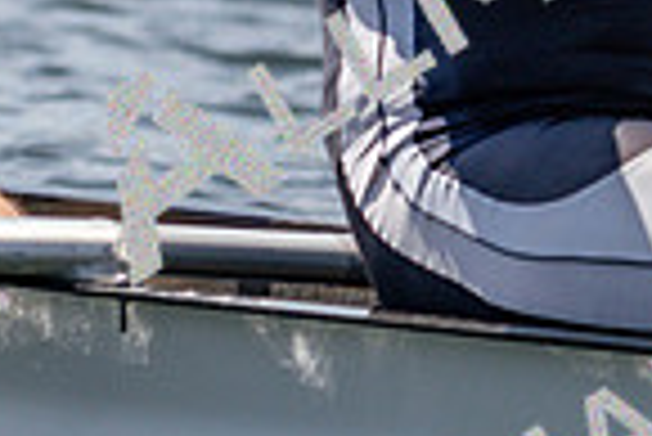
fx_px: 14503
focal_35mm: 800
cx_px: -279
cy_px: -142
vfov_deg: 1.7
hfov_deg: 2.6
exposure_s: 1/2000
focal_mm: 200
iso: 250
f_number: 5.6
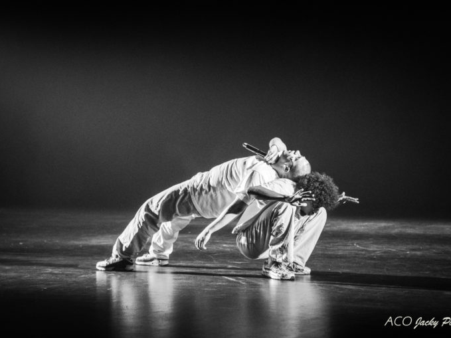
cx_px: 233
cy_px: 169
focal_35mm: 136
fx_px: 1772
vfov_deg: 10.9
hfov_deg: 14.5
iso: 3200
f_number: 3.2
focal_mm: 125
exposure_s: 1/400
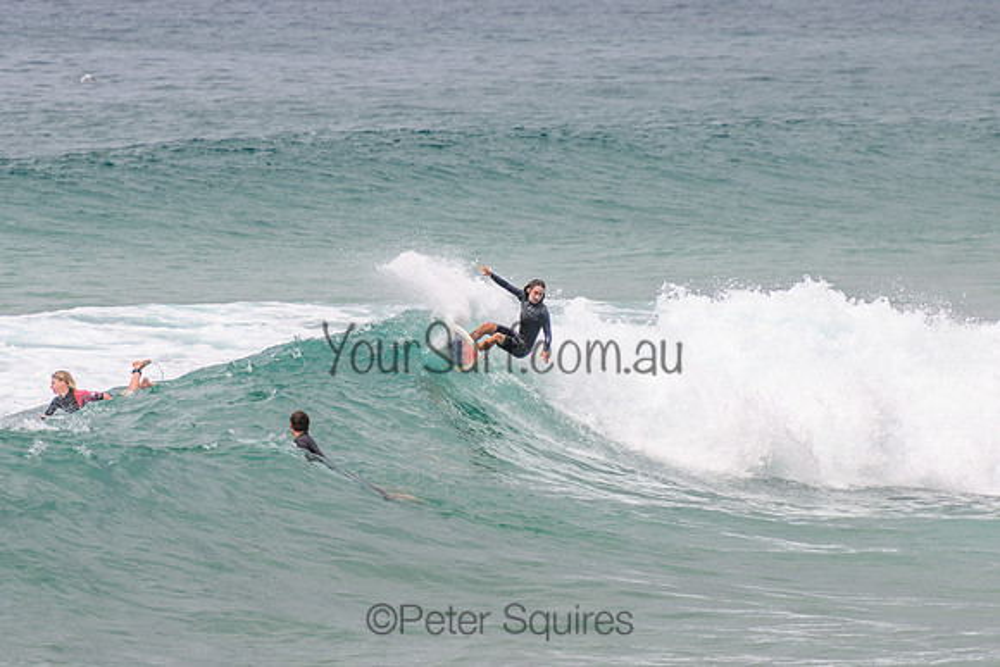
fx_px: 15290
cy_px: 309
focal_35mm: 550
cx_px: 485
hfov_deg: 3.7
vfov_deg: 2.5
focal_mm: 400
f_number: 5.6
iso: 140
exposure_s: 1/2000
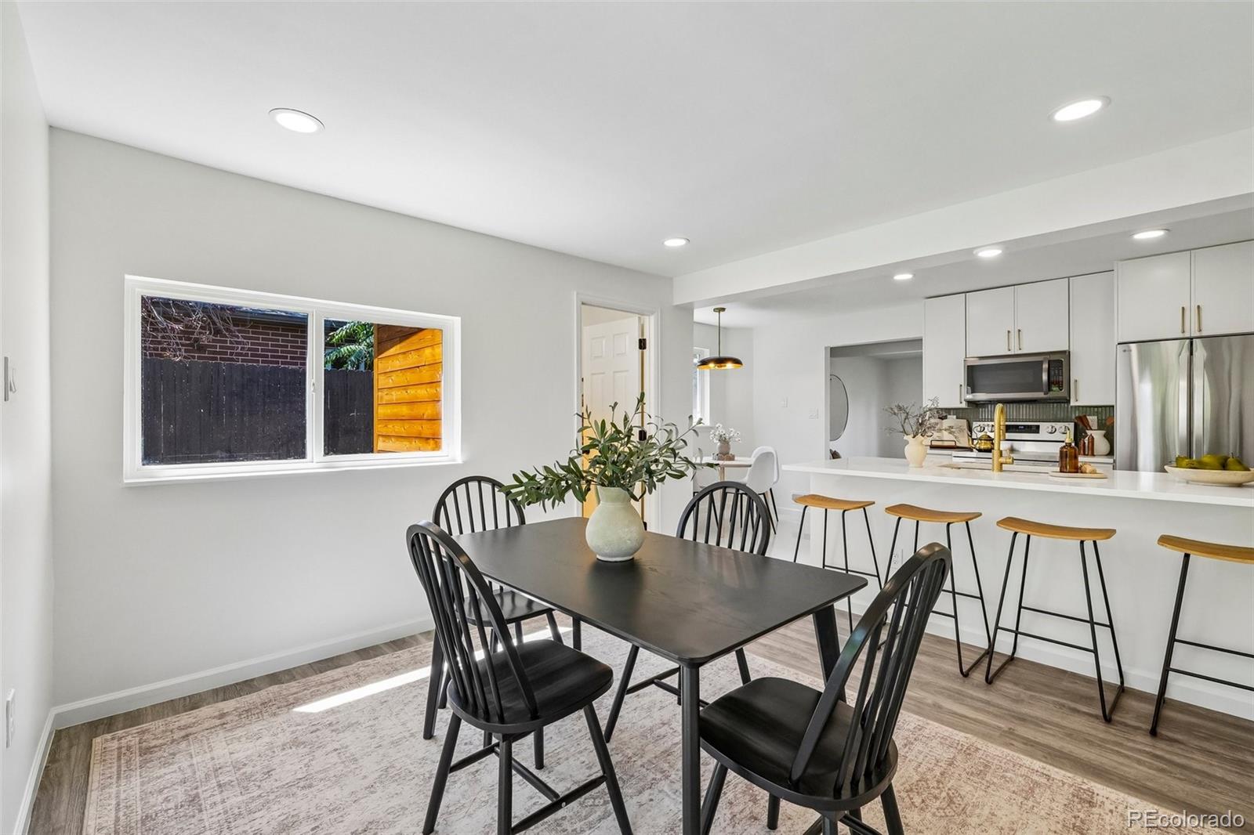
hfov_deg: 100.4
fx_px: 522
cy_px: 418
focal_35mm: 15
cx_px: 627
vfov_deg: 77.3
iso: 800
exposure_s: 1/80
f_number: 8
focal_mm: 10
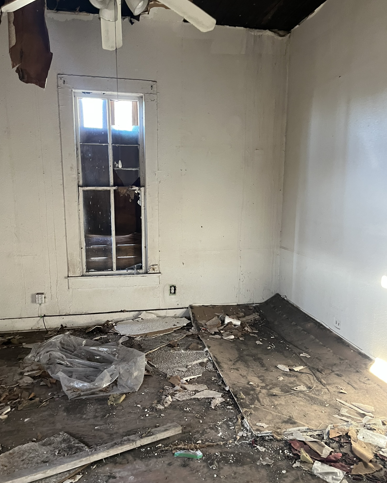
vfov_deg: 62.2
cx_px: 189
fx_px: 401
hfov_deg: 51.5
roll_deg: +0.2
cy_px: 256
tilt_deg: -14.0
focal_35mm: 28
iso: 320
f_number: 1.6
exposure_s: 1/60
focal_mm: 5.1
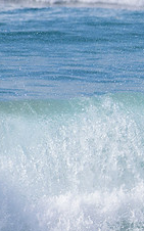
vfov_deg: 1.1
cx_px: 283
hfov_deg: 0.7
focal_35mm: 1966
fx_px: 12361
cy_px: 115
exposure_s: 1/2000
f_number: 5.6
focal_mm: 500
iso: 320
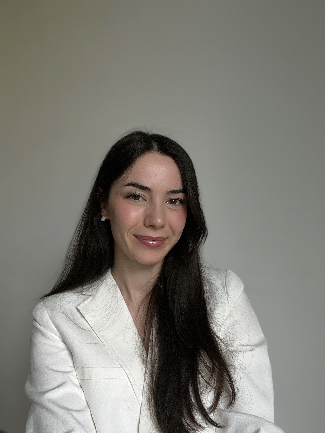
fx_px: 376
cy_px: 216
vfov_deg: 60.0
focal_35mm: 30
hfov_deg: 46.8
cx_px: 162
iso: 80
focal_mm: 2.71
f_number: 2.2
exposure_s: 1/121
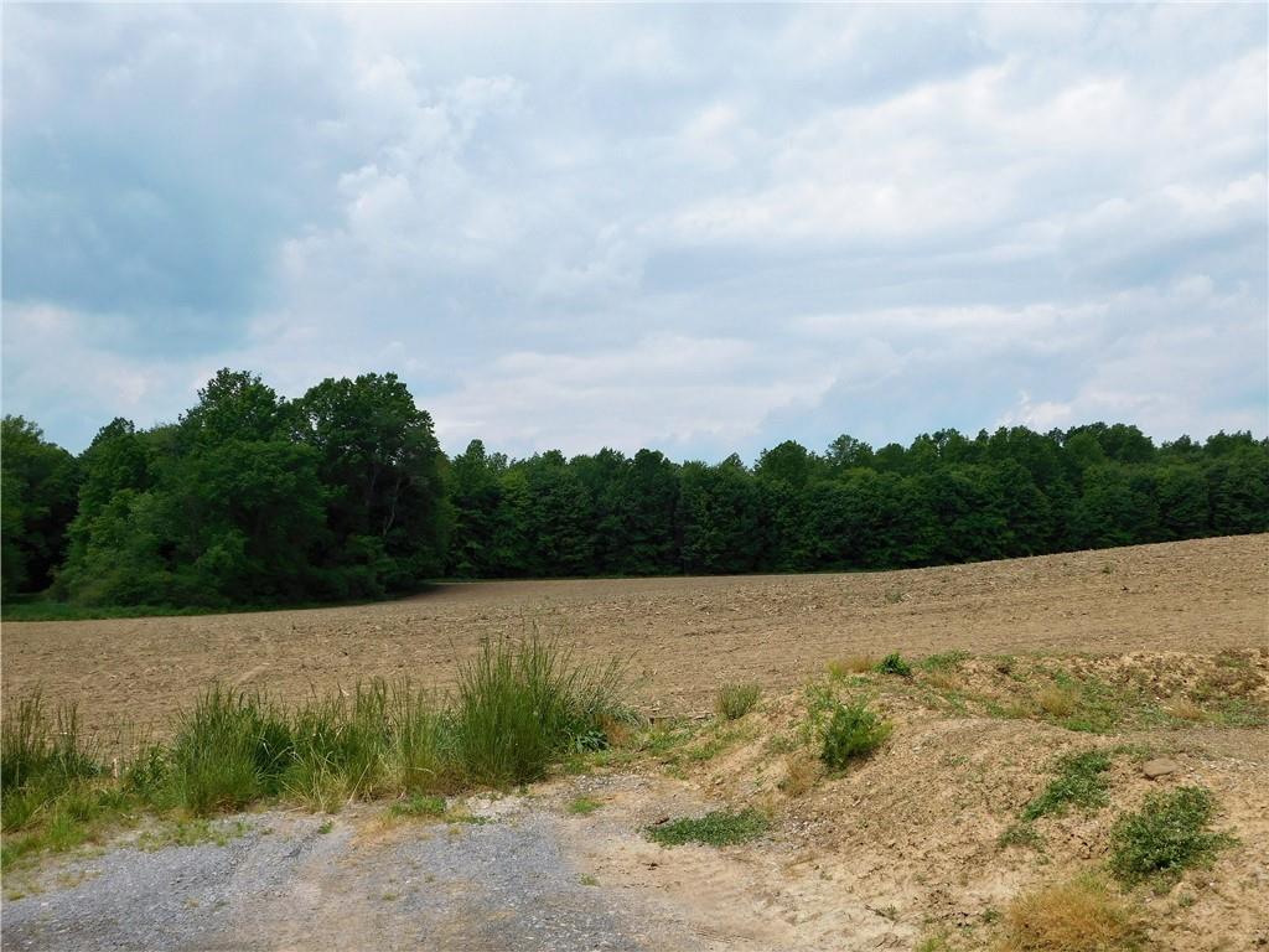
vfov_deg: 39.7
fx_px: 1320
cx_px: 634
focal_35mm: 36
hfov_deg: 51.4
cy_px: 476
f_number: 7
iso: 125
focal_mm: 6.3
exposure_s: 1/400
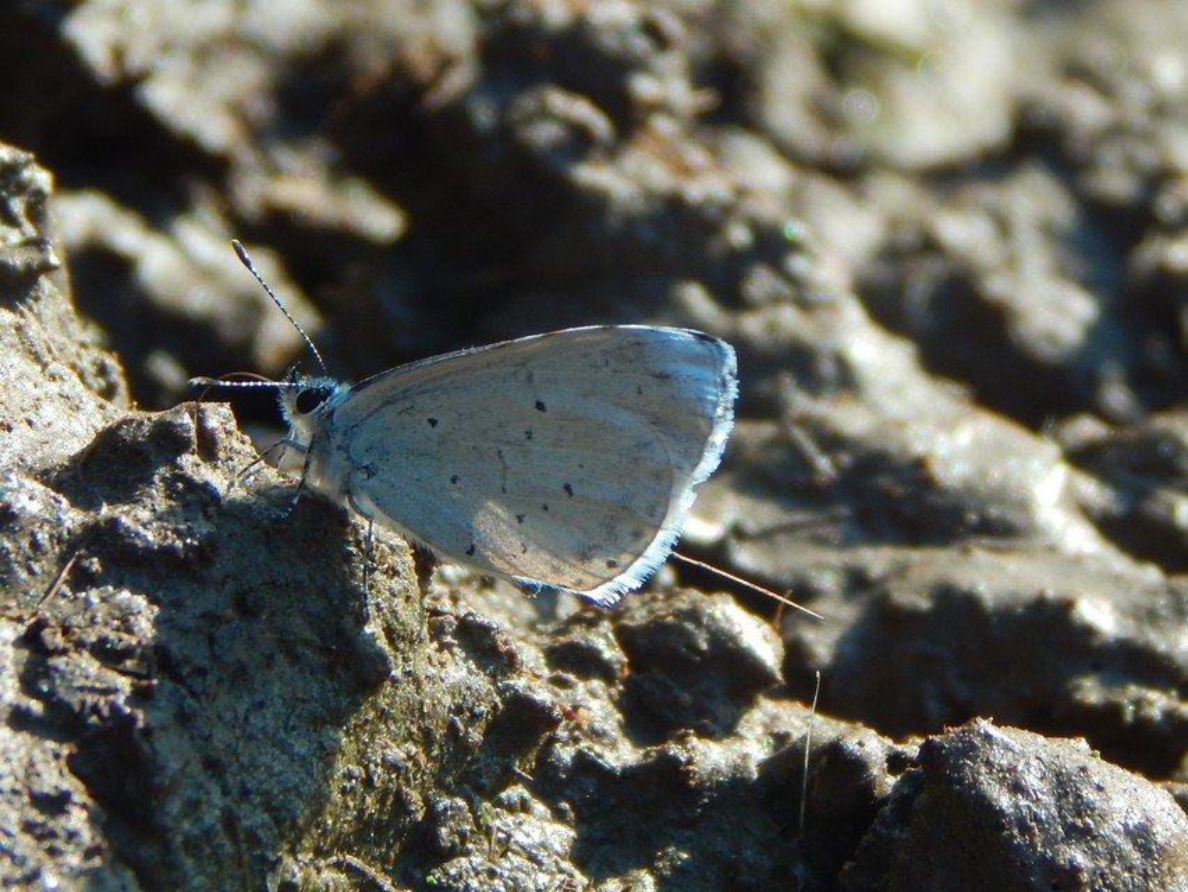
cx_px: 594
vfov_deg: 7.2
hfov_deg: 9.6
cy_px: 446
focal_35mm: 207
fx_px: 7105
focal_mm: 37.1
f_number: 5.4
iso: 125
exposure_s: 1/250
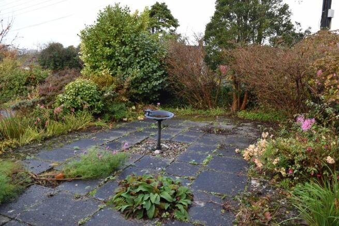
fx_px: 254
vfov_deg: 48.0
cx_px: 170
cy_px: 113
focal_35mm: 27
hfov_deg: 67.4
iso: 400
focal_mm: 18
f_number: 6.3
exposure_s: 1/160
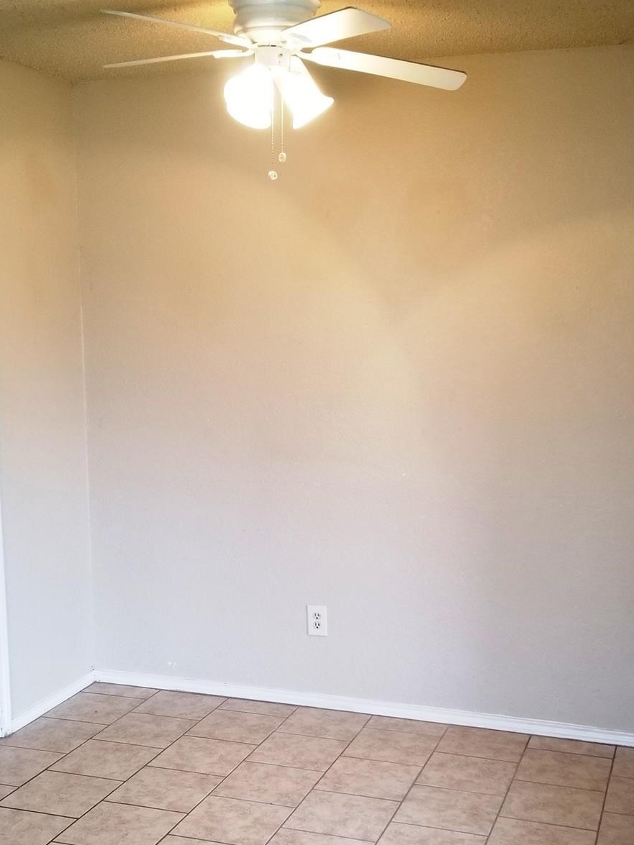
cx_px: 287
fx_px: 830
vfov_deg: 53.6
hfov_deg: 41.7
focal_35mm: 34
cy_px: 504
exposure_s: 1/60
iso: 160
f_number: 1.7
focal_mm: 4.3
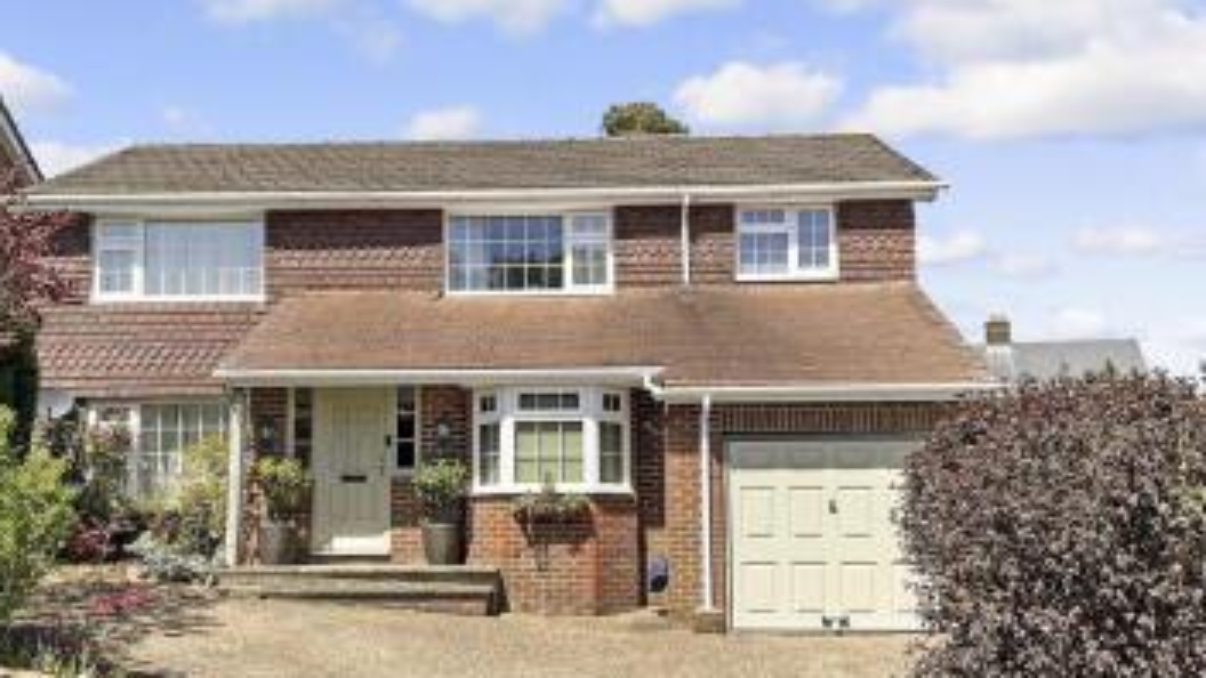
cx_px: 560
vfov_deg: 31.0
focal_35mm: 38
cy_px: 426
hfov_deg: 52.7
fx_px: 1215
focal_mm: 3
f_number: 1.8
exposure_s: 1/1600
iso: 16
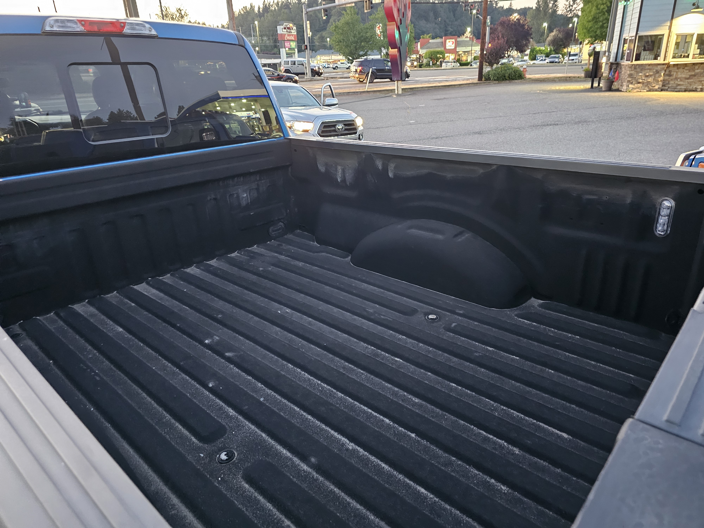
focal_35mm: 23
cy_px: 264
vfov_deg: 58.9
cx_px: 352
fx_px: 468
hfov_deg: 73.9
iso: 1250
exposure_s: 1/20
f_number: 1.7
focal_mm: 6.3
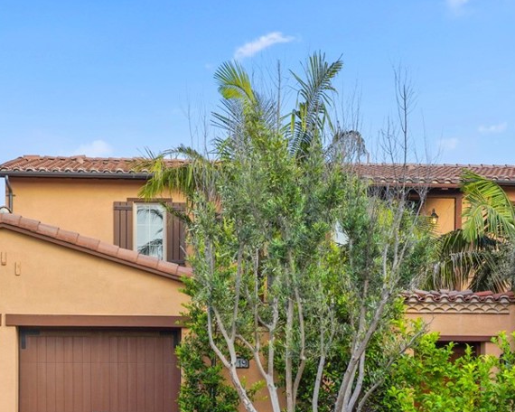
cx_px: 195
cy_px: 279
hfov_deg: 31.8
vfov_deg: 25.7
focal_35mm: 59
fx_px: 899
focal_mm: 35
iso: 250
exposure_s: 1/320
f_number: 8
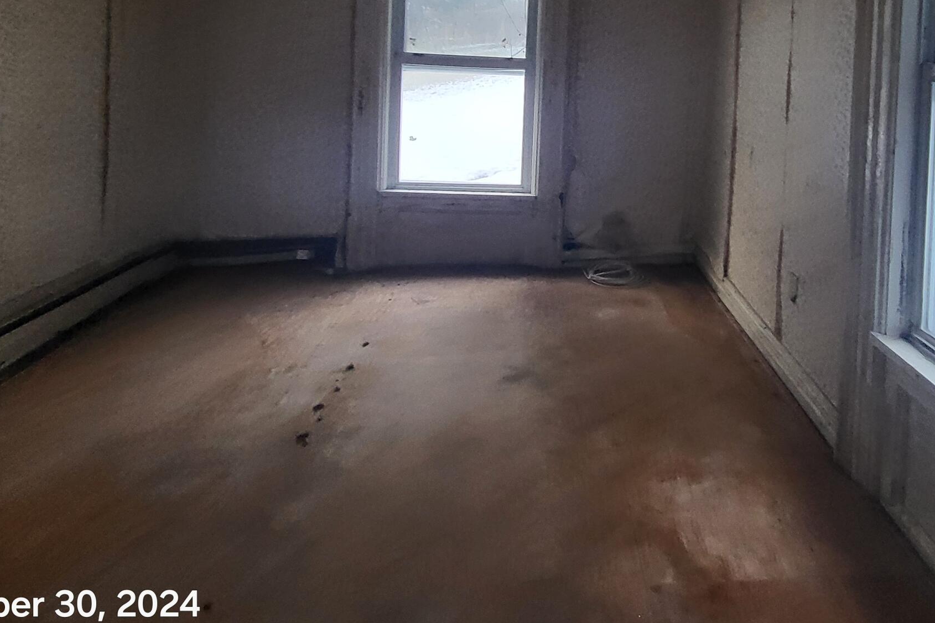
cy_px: 81
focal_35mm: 24
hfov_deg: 71.6
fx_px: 623
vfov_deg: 48.5
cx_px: 622
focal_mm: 1.74
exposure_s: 1/60
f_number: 2.2
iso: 250
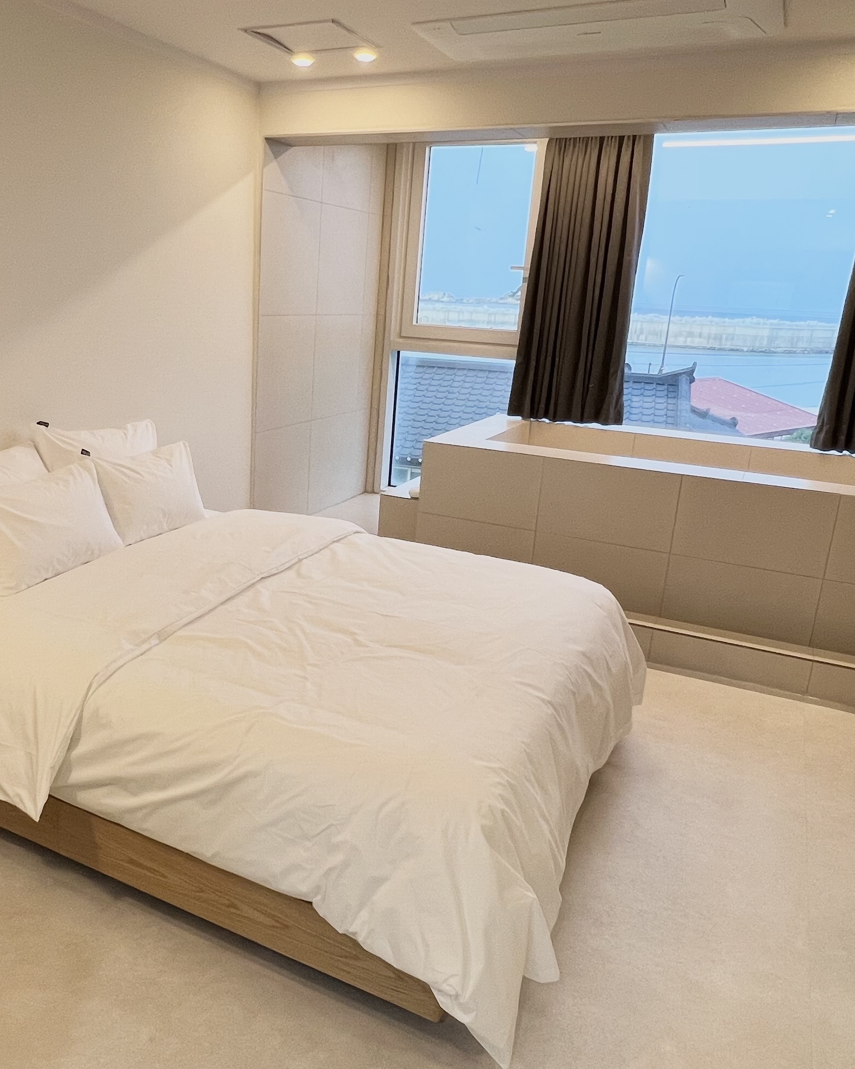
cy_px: 518
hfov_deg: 54.2
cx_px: 316
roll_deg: -2.4
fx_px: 823
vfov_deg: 66.0
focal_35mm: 26
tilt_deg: -15.1
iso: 125
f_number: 1.8
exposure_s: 1/120
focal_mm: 1.57
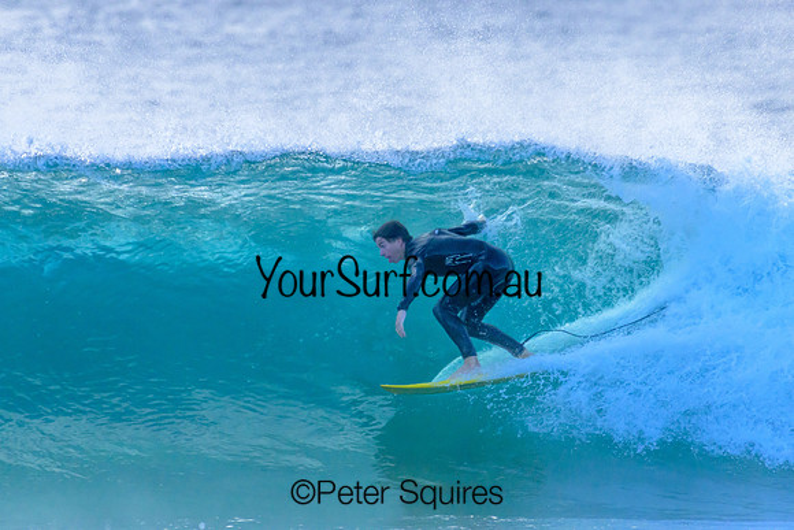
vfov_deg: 1.6
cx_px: 397
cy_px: 265
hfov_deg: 2.4
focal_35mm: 850
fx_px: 18751
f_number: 11
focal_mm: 850
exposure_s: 1/2000
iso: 3600
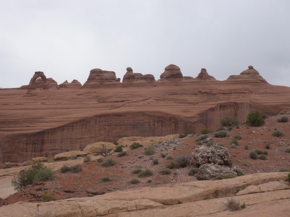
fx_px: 679
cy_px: 108
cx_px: 145
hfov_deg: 24.1
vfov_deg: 18.2
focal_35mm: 81
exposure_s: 1/511
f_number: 4.8
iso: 64
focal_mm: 14.2
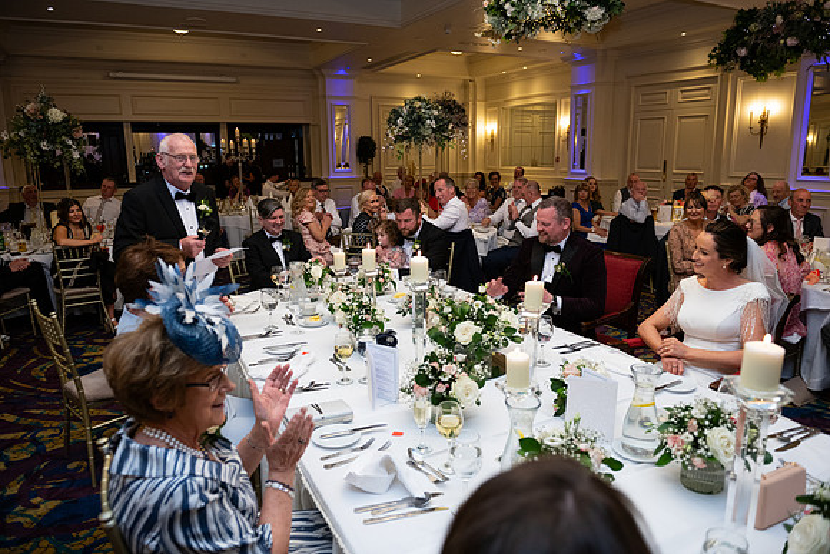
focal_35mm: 24
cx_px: 415
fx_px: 553
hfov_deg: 73.7
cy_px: 277
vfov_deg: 53.2
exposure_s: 1/160
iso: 800
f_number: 3.5
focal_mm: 24
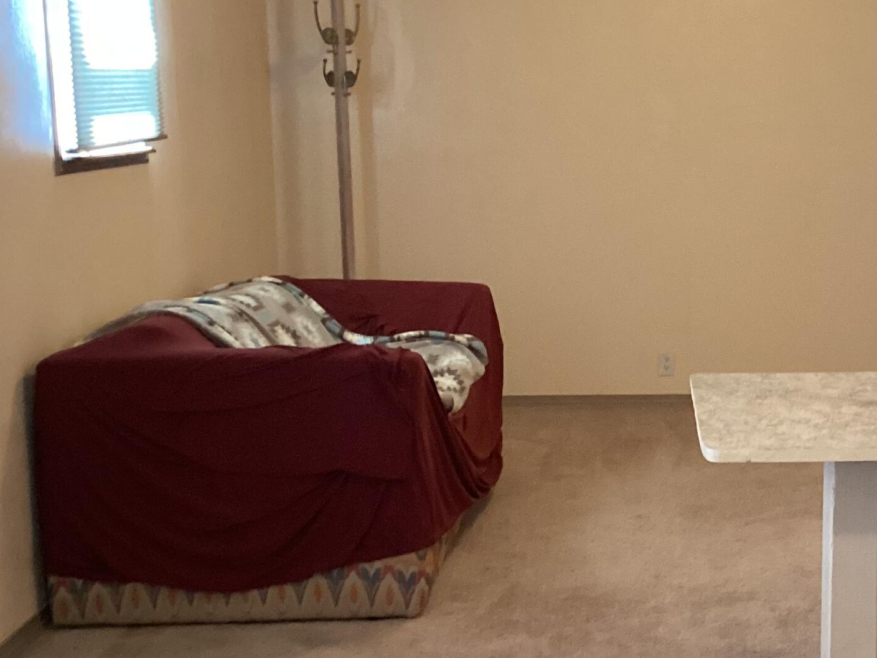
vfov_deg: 22.2
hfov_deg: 27.9
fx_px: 1672
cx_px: 847
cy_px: 390
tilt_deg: -11.4
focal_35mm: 66
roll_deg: -1.0
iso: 320
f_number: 2.4
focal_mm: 3.3
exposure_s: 1/40
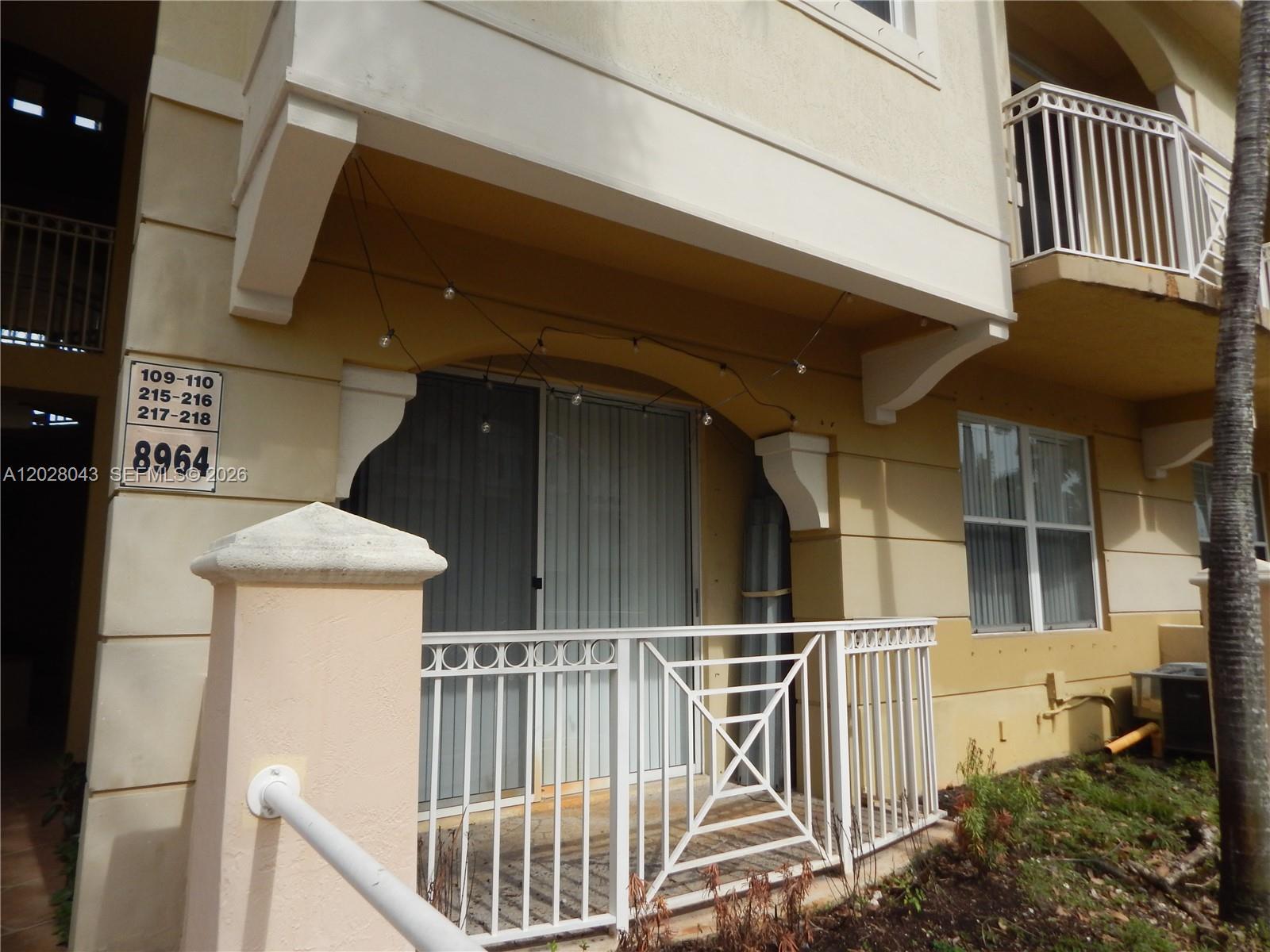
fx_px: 807
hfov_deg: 76.4
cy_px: 476
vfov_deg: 61.1
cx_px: 635
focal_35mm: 22
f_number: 6
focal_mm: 4
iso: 125
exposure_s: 1/500
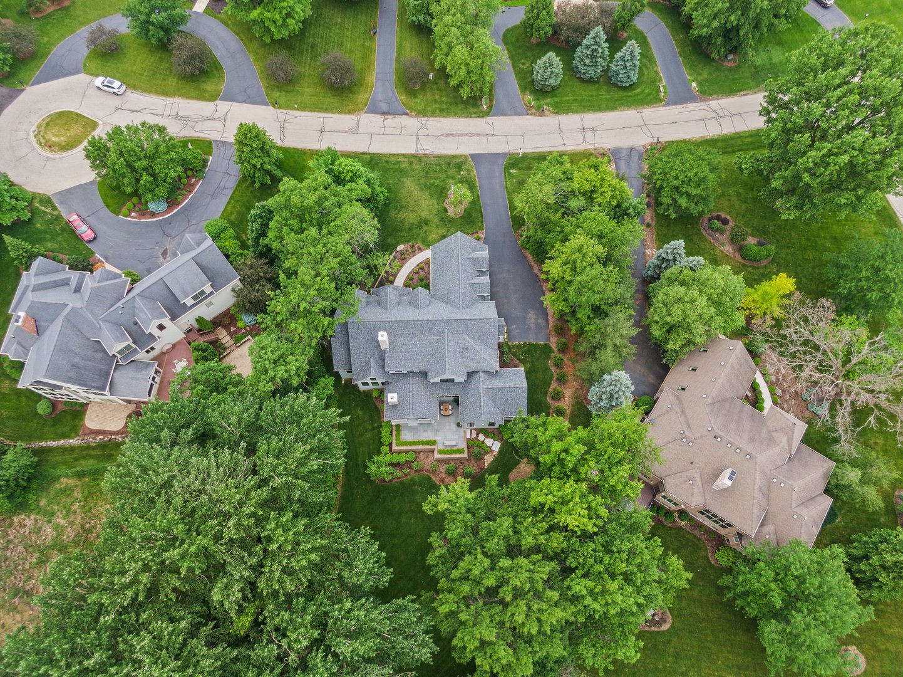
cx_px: 452
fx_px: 626
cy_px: 338
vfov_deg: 56.8
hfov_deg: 71.6
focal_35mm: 24
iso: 100
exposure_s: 1/320
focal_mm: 4.39
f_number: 2.8
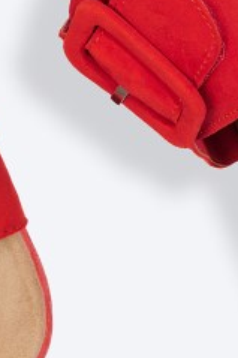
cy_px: -202
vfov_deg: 5.8
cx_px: -18
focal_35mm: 352
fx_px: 3495
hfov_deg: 3.9
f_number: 11
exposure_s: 1/125
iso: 100
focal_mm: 70
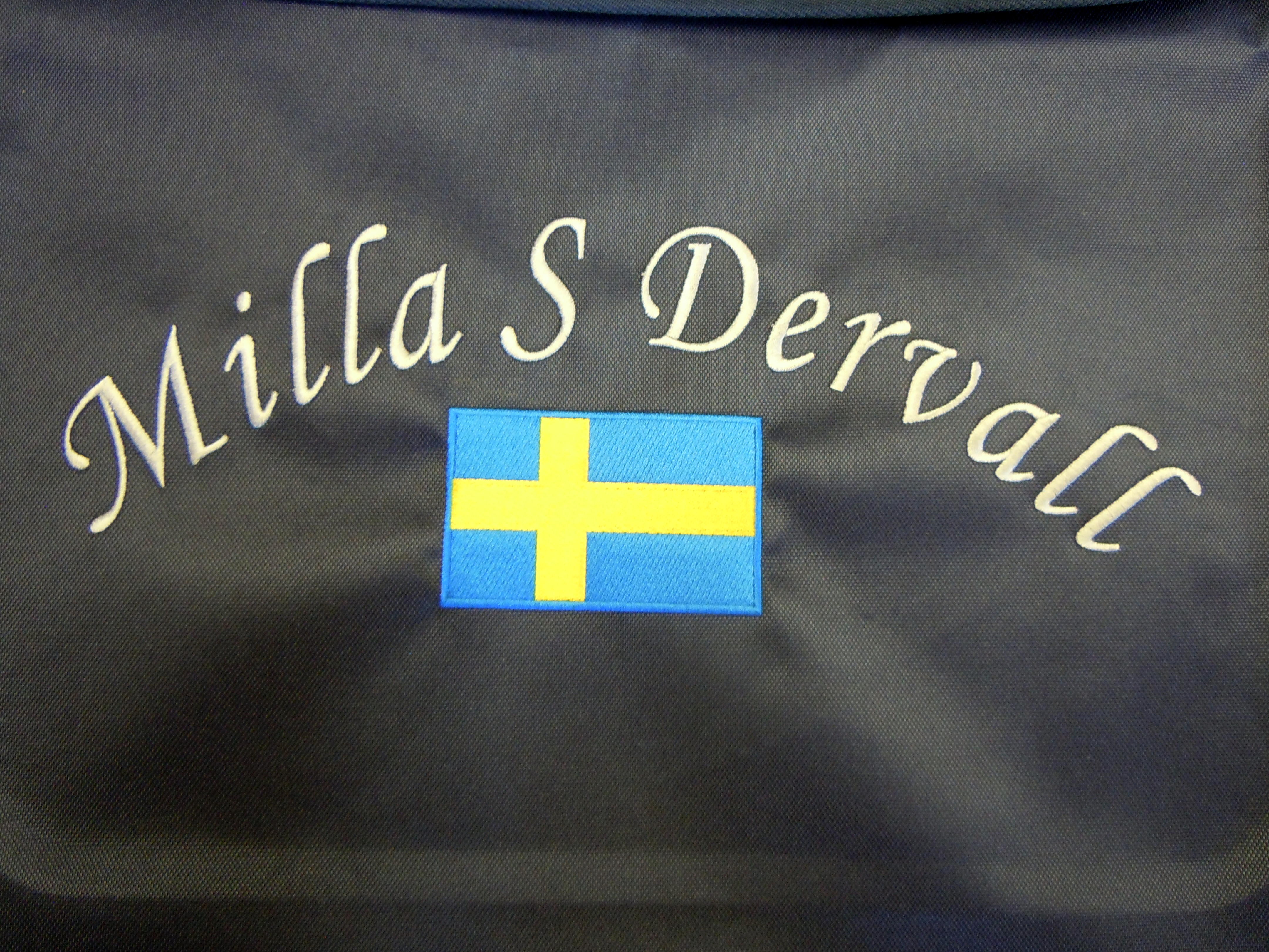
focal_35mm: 30
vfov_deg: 46.8
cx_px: 634
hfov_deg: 60.0
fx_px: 1100
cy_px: 476
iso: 400
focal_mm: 5.4
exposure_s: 1/20
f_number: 3.5
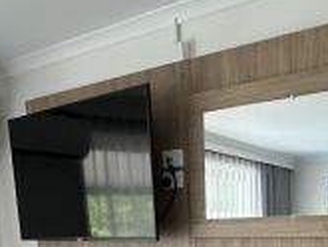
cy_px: 331
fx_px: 484
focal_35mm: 51
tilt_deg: -10.0
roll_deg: -1.3
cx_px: 260
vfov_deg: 24.5
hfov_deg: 36.3
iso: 640
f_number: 2.2
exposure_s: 1/50
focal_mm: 2.22
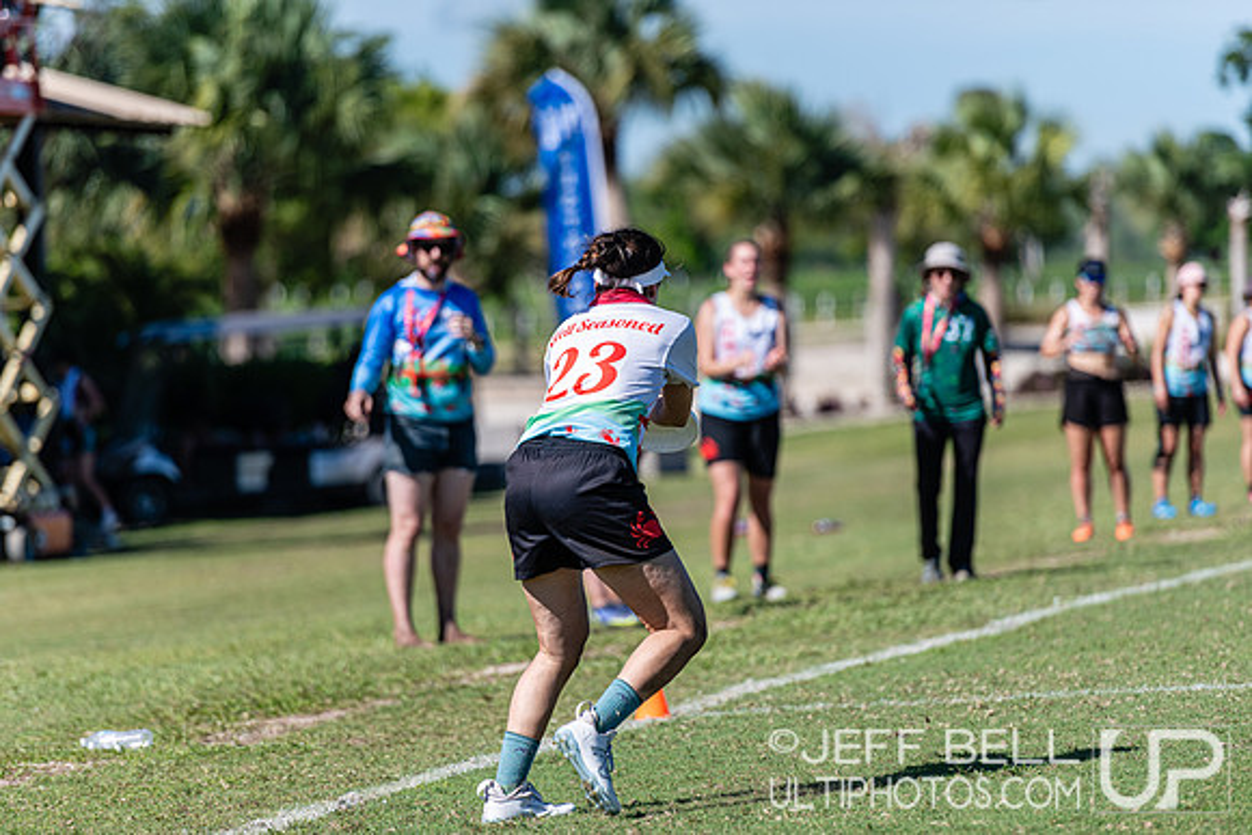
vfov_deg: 6.9
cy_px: 418
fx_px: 6957
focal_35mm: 200
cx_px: 626
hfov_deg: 10.3
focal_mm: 200
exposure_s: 1/2500
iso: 125
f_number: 3.2
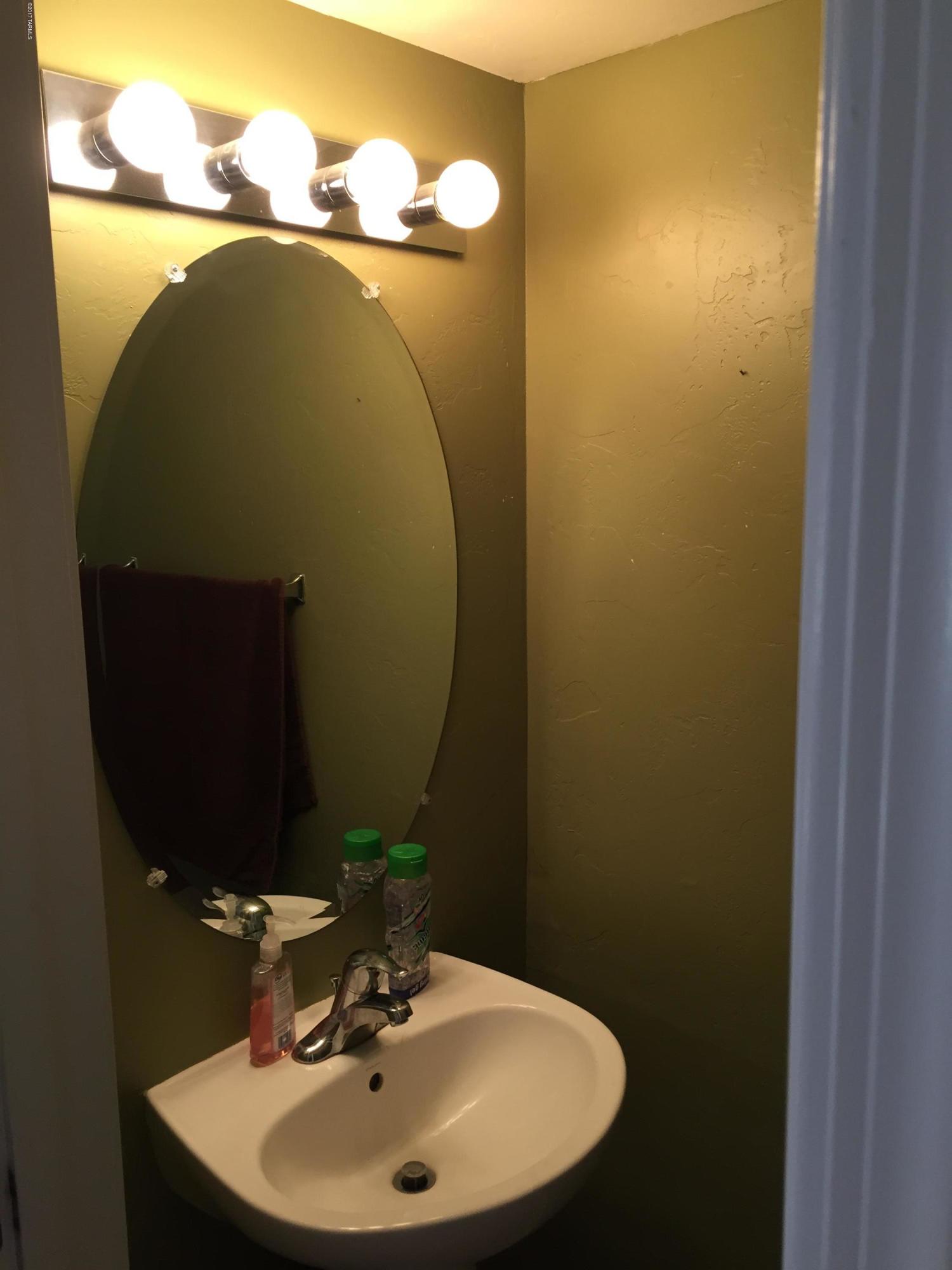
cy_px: 635
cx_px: 476
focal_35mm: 29
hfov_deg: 48.2
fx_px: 1063
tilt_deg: -9.8
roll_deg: +1.6
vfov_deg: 61.7
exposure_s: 1/30
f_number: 2.2
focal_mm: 4.15
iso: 64
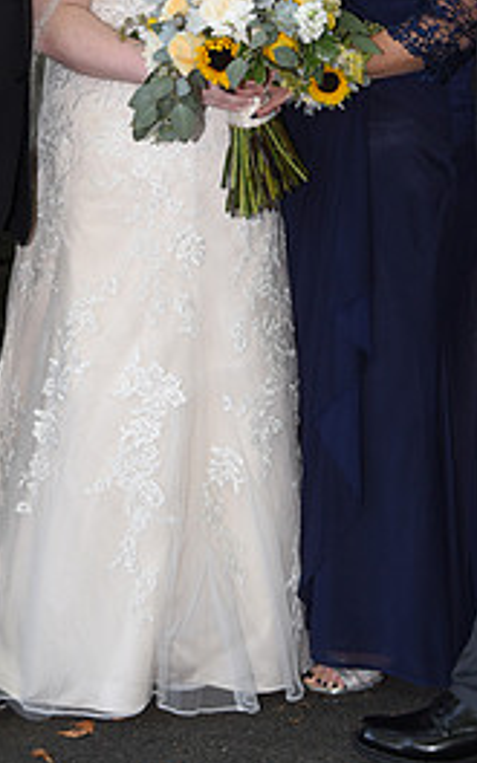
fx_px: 2558
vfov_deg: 16.8
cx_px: 210
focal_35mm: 123
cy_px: 118
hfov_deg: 10.7
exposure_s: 1/200
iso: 640
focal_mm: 55
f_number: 5.6
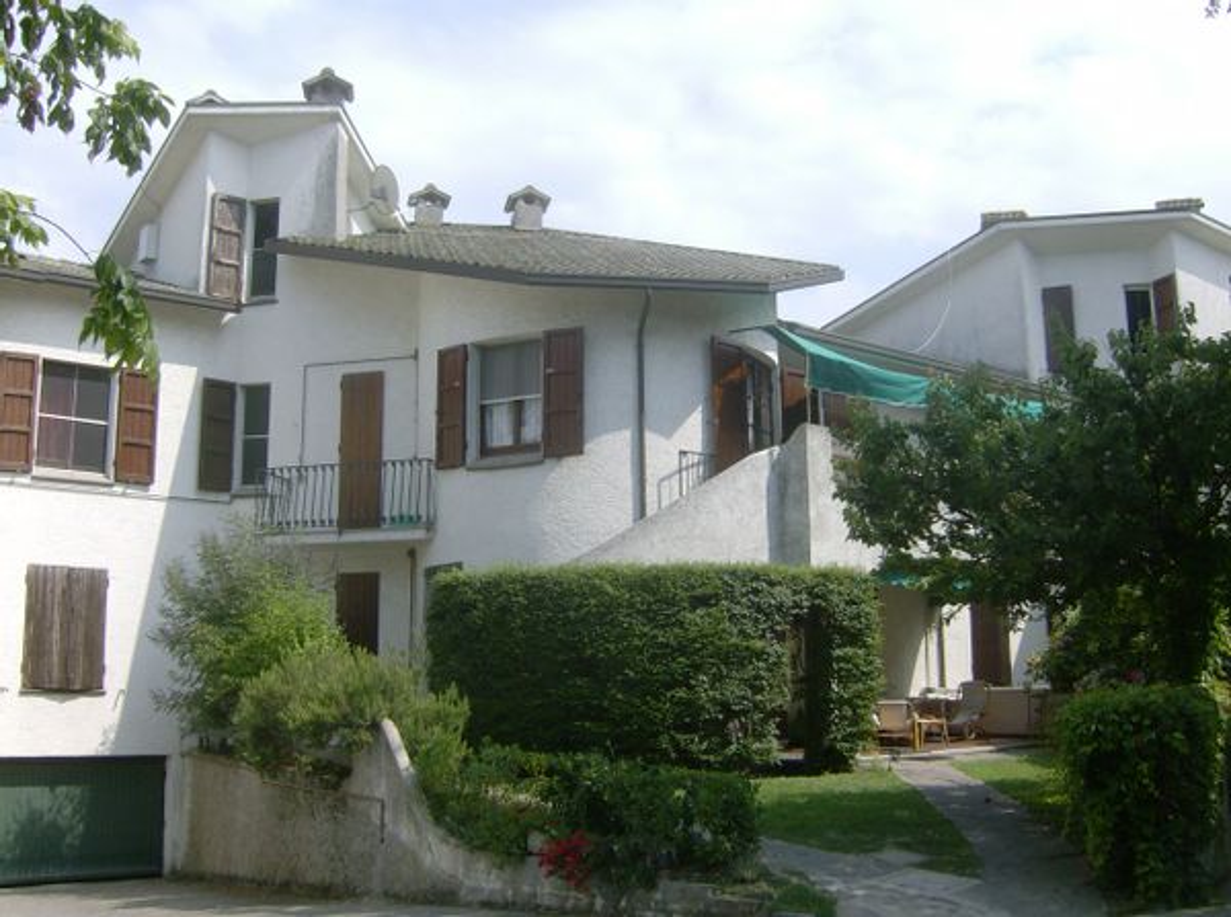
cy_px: 458
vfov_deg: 39.5
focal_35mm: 36
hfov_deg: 51.5
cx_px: 616
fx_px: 1277
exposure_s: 1/634
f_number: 4.7
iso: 100
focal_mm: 6
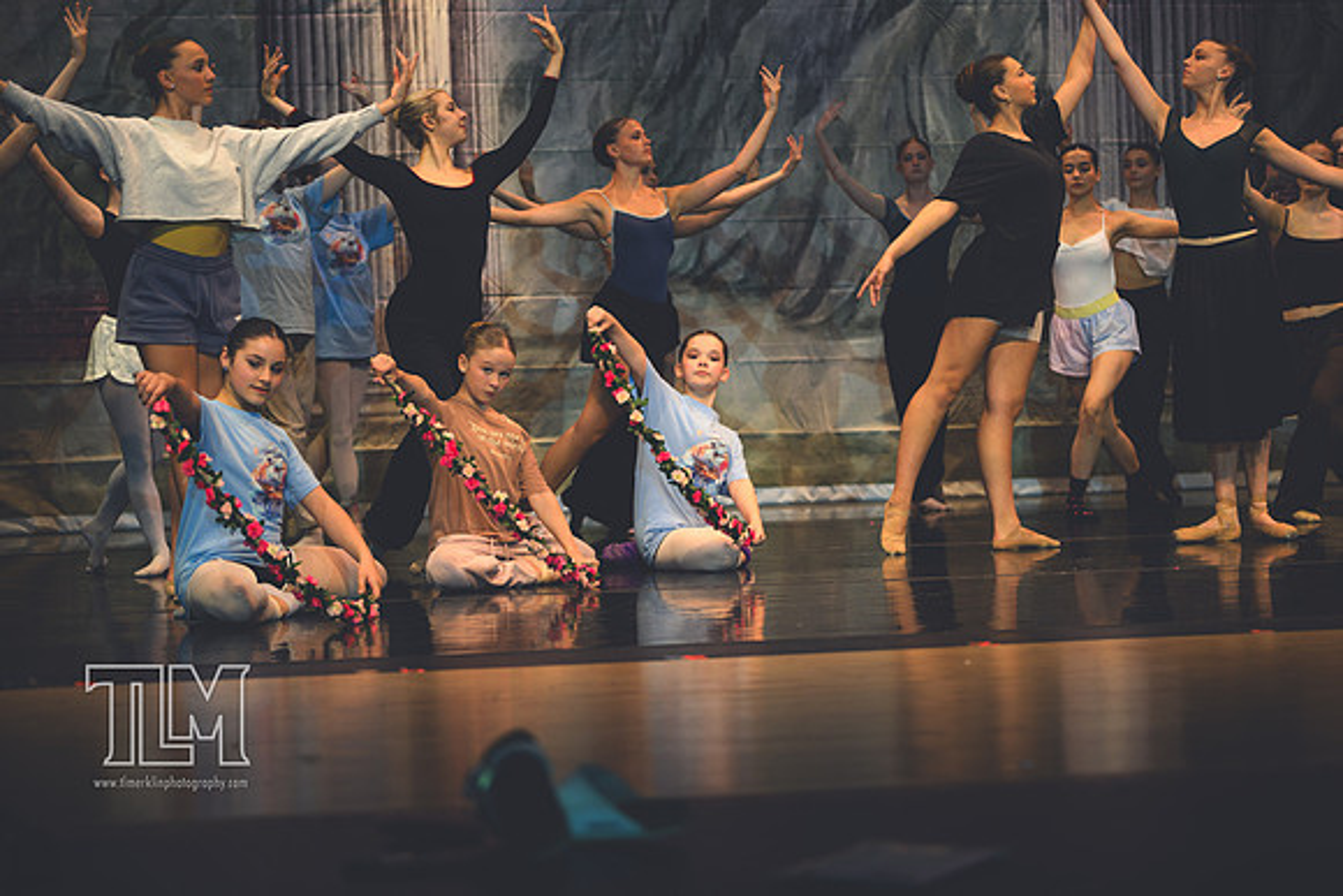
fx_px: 2985
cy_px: 448
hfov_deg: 25.4
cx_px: 672
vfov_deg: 17.1
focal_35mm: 80
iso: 720
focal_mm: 80
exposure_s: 1/500
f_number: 2.8
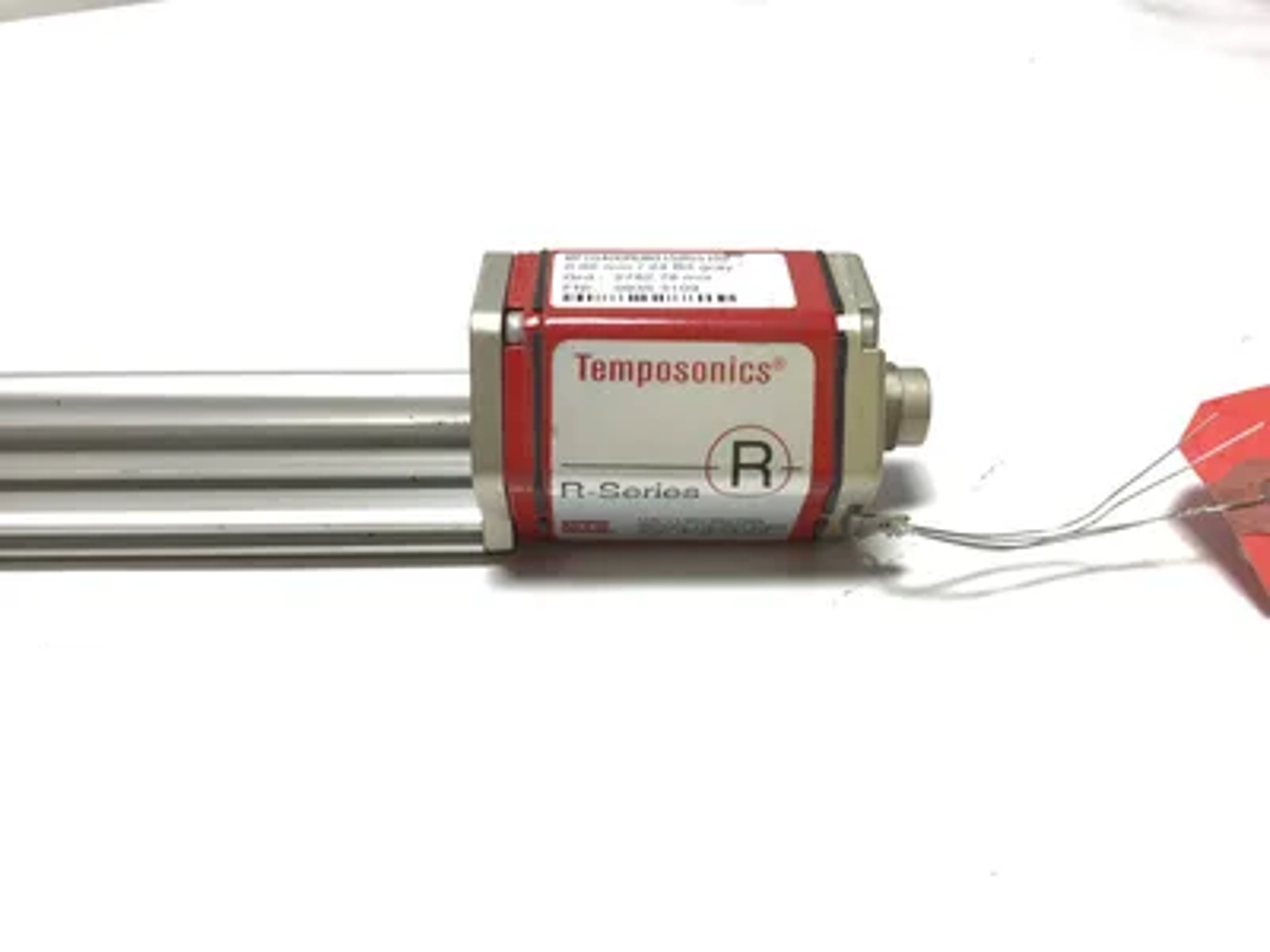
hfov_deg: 58.4
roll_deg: +0.9
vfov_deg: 45.4
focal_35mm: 31
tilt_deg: -36.8
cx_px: 635
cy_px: 476
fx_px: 1137
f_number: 2.4
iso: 32
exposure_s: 1/120
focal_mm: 3.3
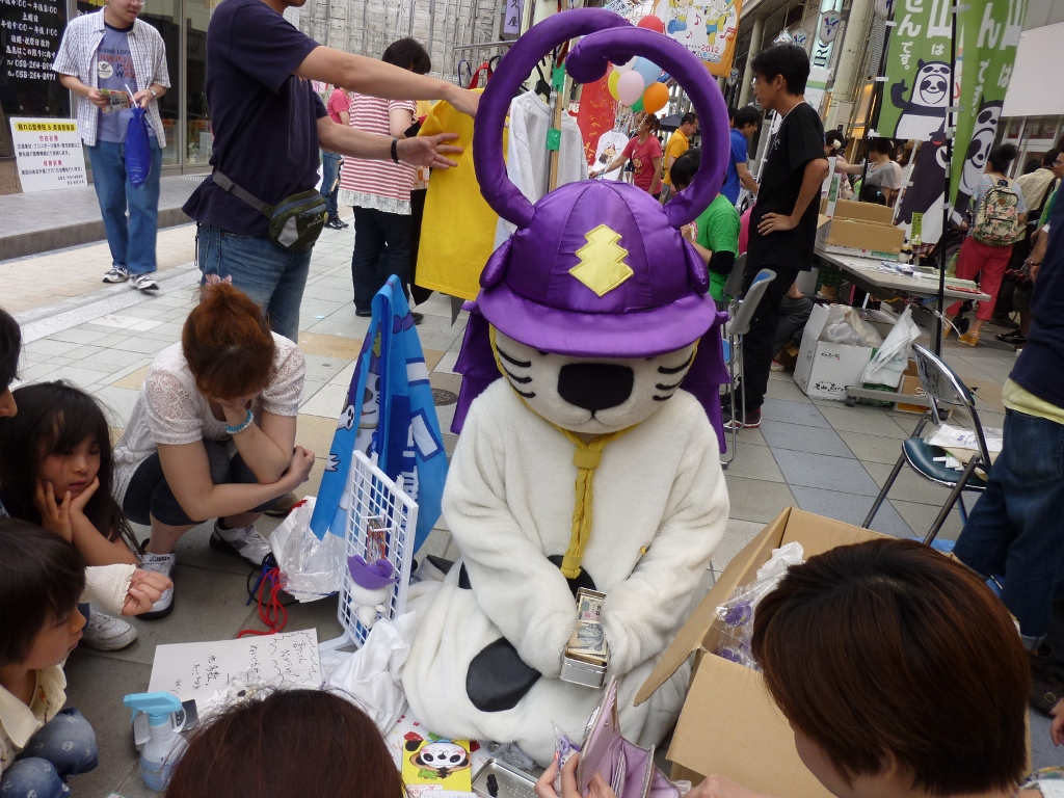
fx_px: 768
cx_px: 532
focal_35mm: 25
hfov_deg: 69.4
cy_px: 399
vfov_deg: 54.9
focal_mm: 4.5
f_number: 3.3
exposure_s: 1/50
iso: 80
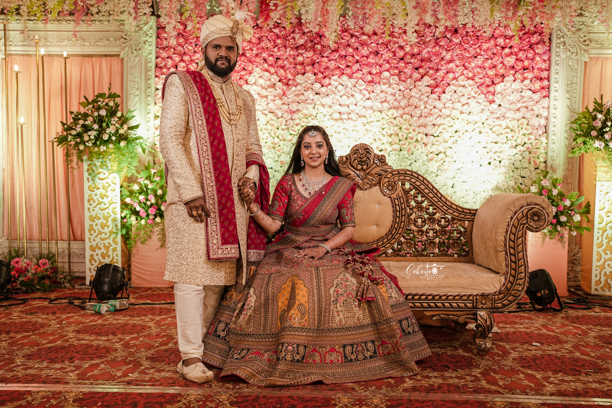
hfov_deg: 54.4
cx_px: 306
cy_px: 204
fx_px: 595
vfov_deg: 37.9
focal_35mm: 35
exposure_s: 1/160
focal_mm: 35
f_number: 2.5
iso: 400
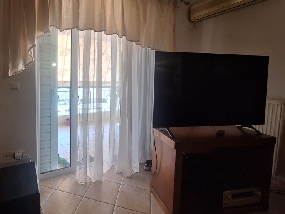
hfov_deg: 85.2
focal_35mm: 18
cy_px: 93
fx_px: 148
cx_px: 99
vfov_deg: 71.3
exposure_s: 1/50
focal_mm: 1.74
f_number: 2.2
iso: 64
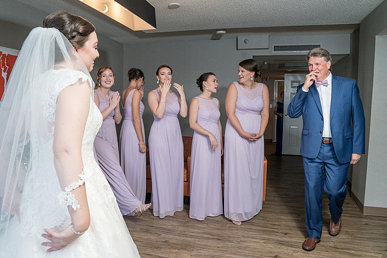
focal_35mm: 26
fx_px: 277
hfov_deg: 69.9
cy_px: 129
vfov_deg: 50.0
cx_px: 194
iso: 1000
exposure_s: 1/200
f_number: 6.3
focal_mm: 24
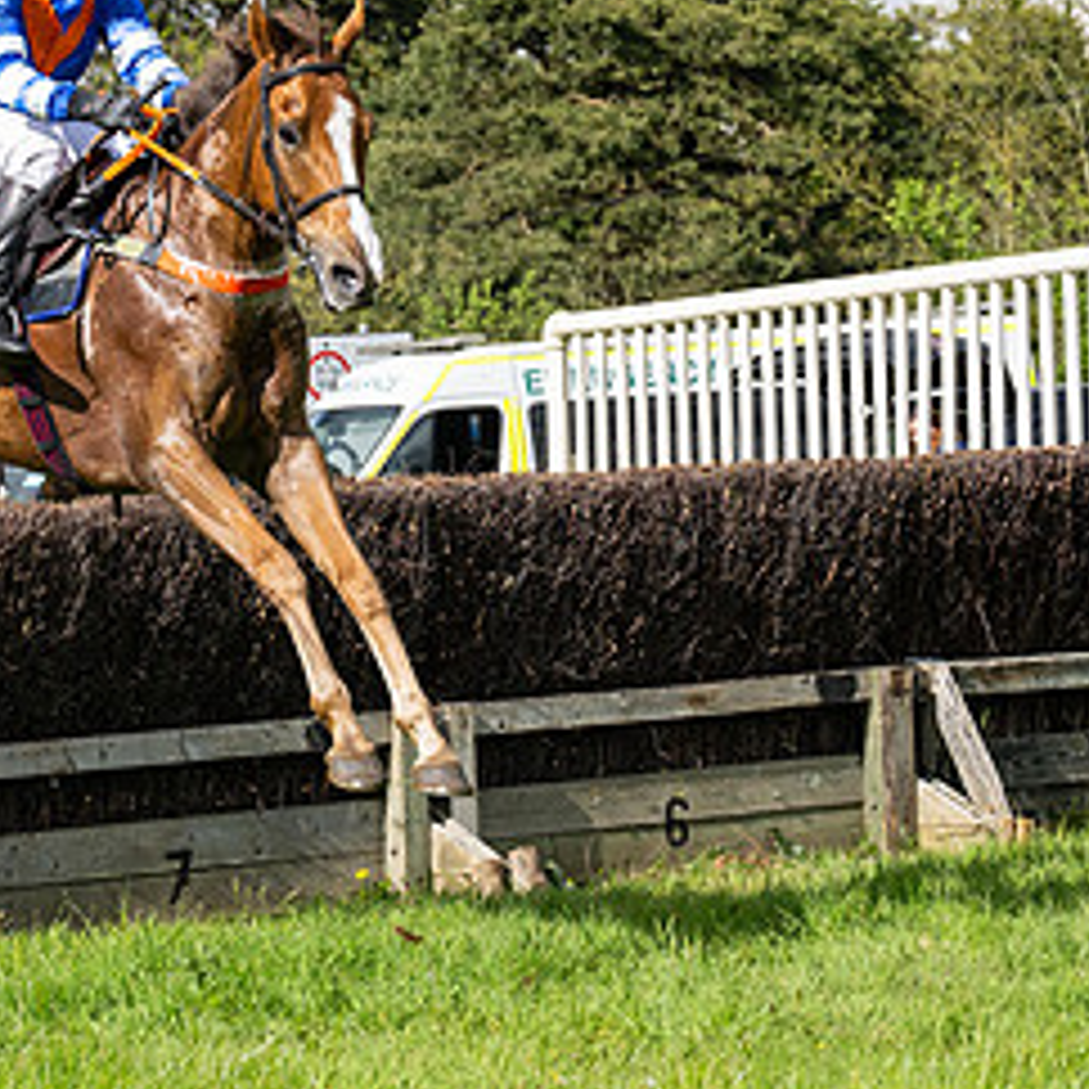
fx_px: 6620
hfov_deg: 9.3
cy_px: 539
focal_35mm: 186
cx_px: -19
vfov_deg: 9.4
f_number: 5
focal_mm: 72
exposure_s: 1/2500
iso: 400
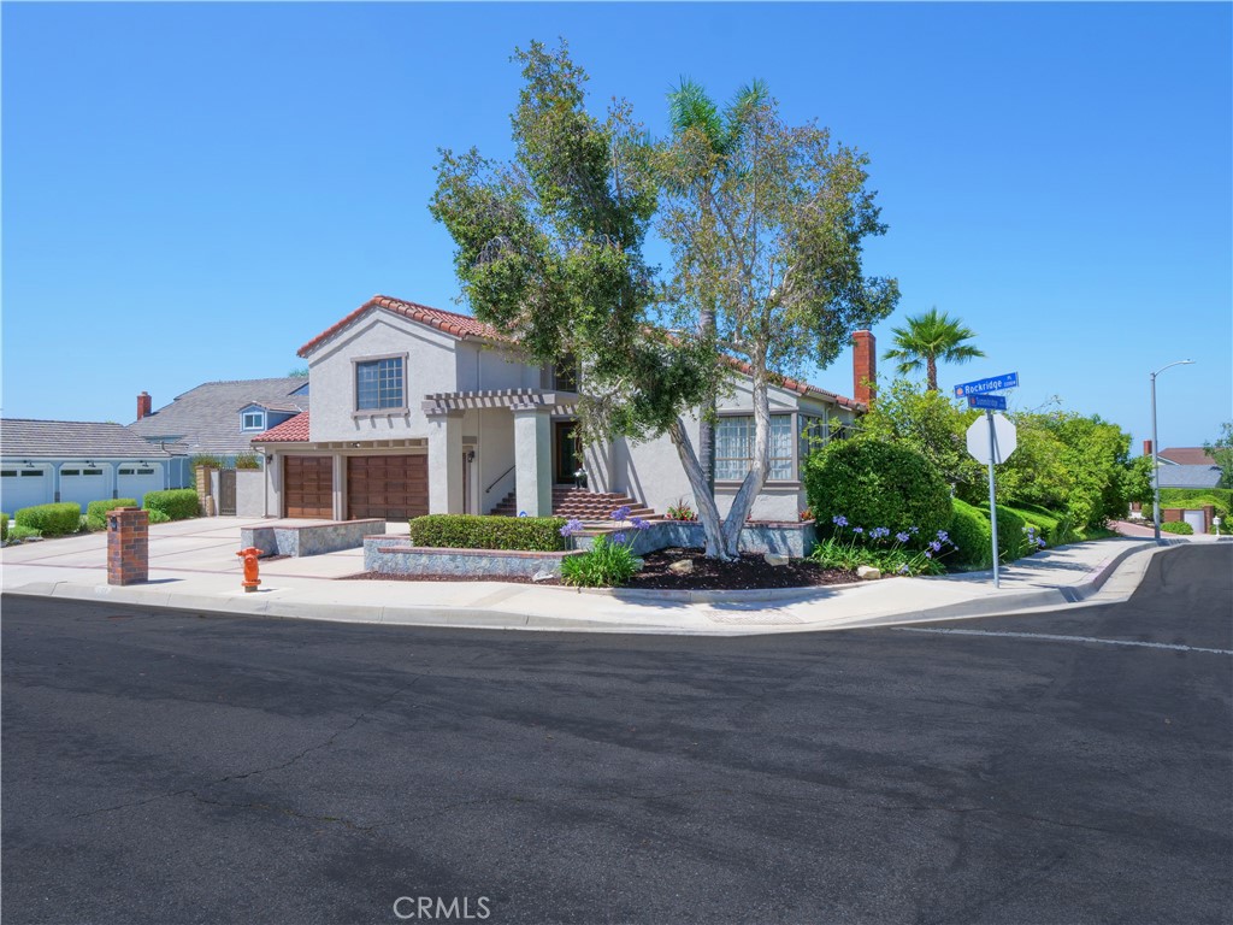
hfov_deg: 76.4
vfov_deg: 61.1
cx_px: 616
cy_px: 462
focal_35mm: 22
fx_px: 784
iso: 200
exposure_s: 1/125
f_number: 14
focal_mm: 11
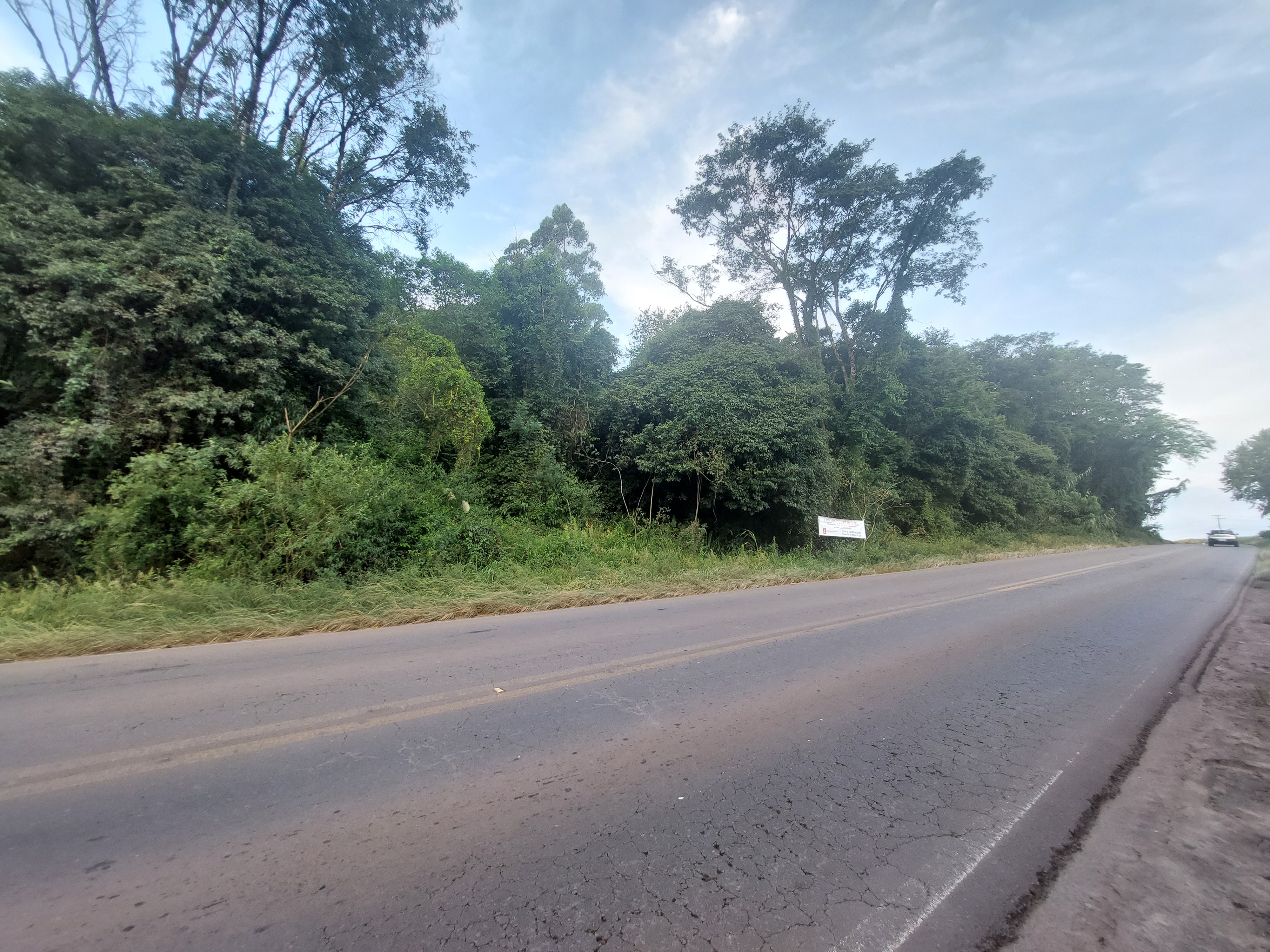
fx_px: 477
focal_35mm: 13
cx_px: 635
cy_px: 476
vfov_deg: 89.9
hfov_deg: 106.2
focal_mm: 1.74
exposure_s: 1/120
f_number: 2.2
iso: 50
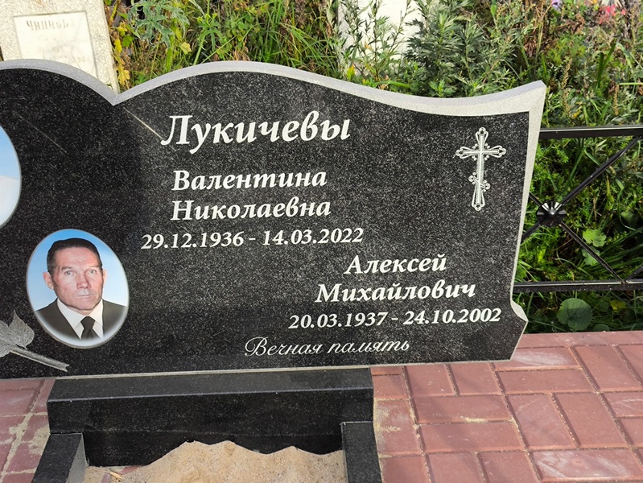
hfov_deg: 38.2
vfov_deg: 29.1
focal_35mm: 50
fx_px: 929
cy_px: 242
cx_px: 322
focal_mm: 4.71
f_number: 1.7
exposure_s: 1/334
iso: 50
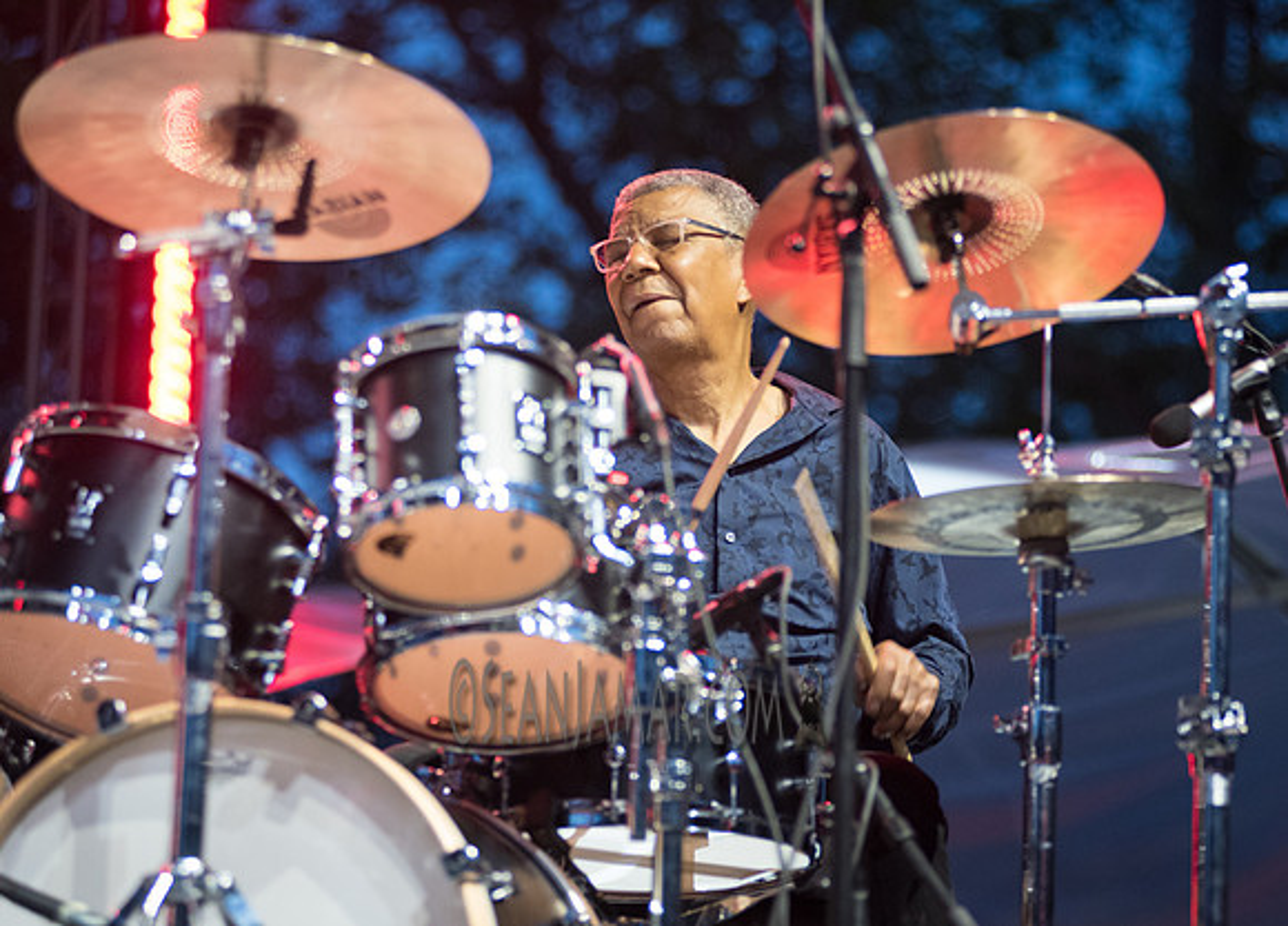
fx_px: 4961
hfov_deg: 14.8
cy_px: 496
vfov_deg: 10.7
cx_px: 744
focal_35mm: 135
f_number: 3.2
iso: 3200
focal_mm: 120
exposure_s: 1/250
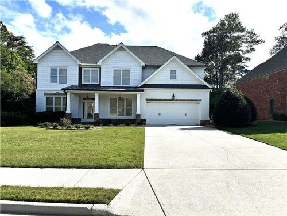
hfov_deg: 71.6
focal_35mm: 24
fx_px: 199
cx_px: 144
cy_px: 108
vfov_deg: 56.8
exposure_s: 1/5814
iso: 80
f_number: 1.78
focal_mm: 6.76
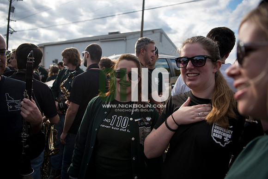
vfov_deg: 53.2
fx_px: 179
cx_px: 134
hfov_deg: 73.7
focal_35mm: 24
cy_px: 90
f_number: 2.8
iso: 250
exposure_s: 1/2000
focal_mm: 24
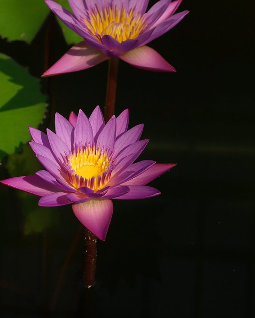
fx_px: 902
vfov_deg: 20.0
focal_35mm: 96
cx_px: 85
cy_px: 160
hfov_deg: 16.1
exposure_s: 1/180
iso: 200
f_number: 6.7
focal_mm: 45
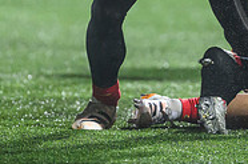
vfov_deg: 0.9
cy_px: 32
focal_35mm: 1602
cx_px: 257
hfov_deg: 1.3
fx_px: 11008
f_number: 3.2
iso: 4000
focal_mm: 400
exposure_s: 1/1600
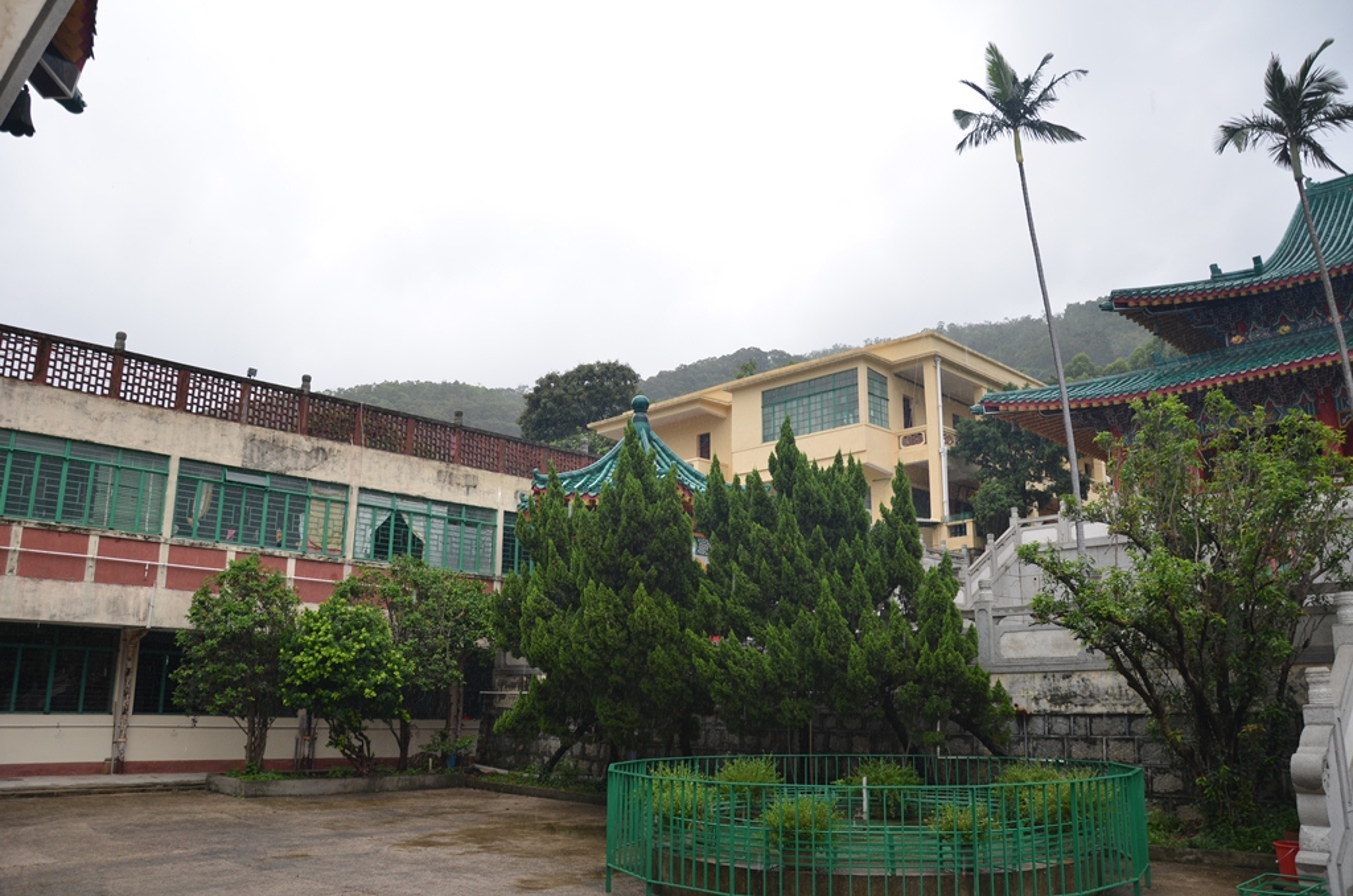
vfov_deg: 47.7
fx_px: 1013
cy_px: 448
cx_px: 676
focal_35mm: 27
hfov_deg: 67.5
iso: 100
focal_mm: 18
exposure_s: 1/250
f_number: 5
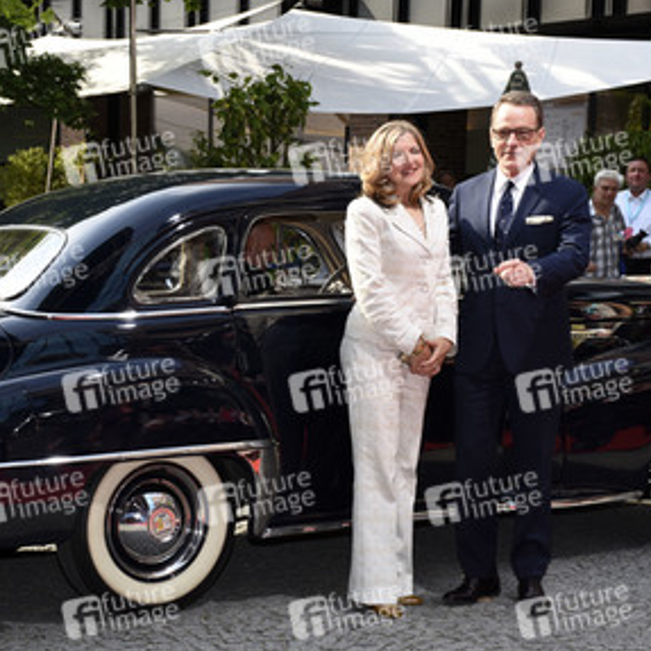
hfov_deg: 20.6
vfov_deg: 20.6
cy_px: 329
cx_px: 287
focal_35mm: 84
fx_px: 1787
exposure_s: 1/160
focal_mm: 42
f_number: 7.1
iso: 200
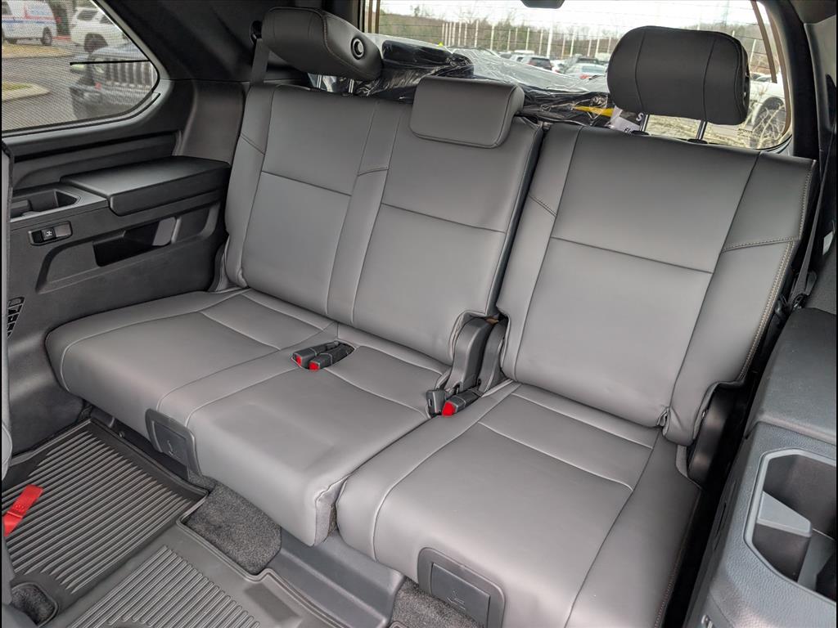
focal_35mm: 24
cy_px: 314
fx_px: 581
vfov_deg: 56.8
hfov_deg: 71.6
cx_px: 419
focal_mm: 6.9
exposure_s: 1/227
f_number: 1.68
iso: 332
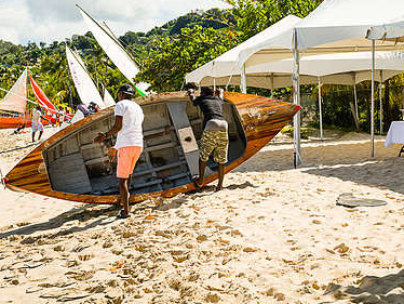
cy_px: 63
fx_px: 853
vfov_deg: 20.0
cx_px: 214
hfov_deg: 26.7
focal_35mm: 73
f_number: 6.3
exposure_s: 1/320
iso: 64
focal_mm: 40
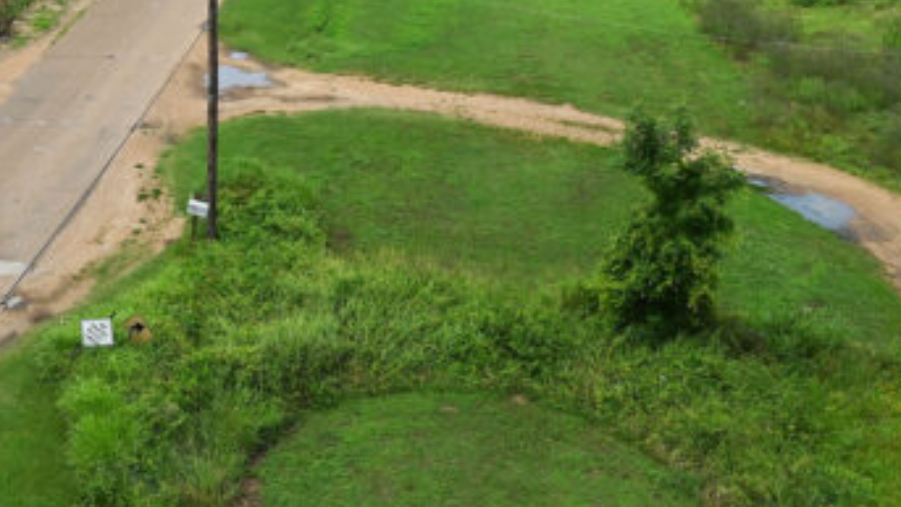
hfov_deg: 30.3
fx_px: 1625
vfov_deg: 17.0
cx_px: 181
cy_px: -96
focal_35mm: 68
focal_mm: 29
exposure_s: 1/2500
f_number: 4.5
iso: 250
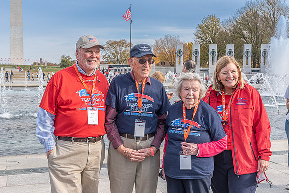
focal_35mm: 44
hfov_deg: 44.5
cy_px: 96
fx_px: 353
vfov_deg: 30.5
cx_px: 144
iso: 500
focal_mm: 44
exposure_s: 1/400
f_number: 10
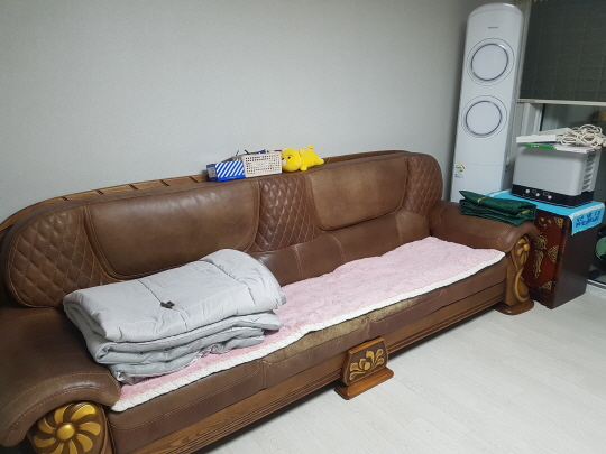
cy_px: 227
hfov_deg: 67.3
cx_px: 303
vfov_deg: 53.1
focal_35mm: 26
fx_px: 455
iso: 125
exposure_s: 1/60
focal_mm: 4.2
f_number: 1.7
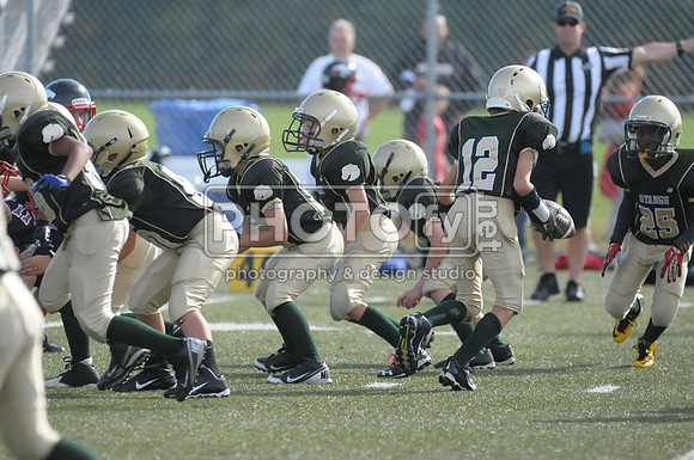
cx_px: 347
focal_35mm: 420
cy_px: 230
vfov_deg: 3.3
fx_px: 8085
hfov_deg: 4.9
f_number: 4
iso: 1600
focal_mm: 280
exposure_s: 1/5000
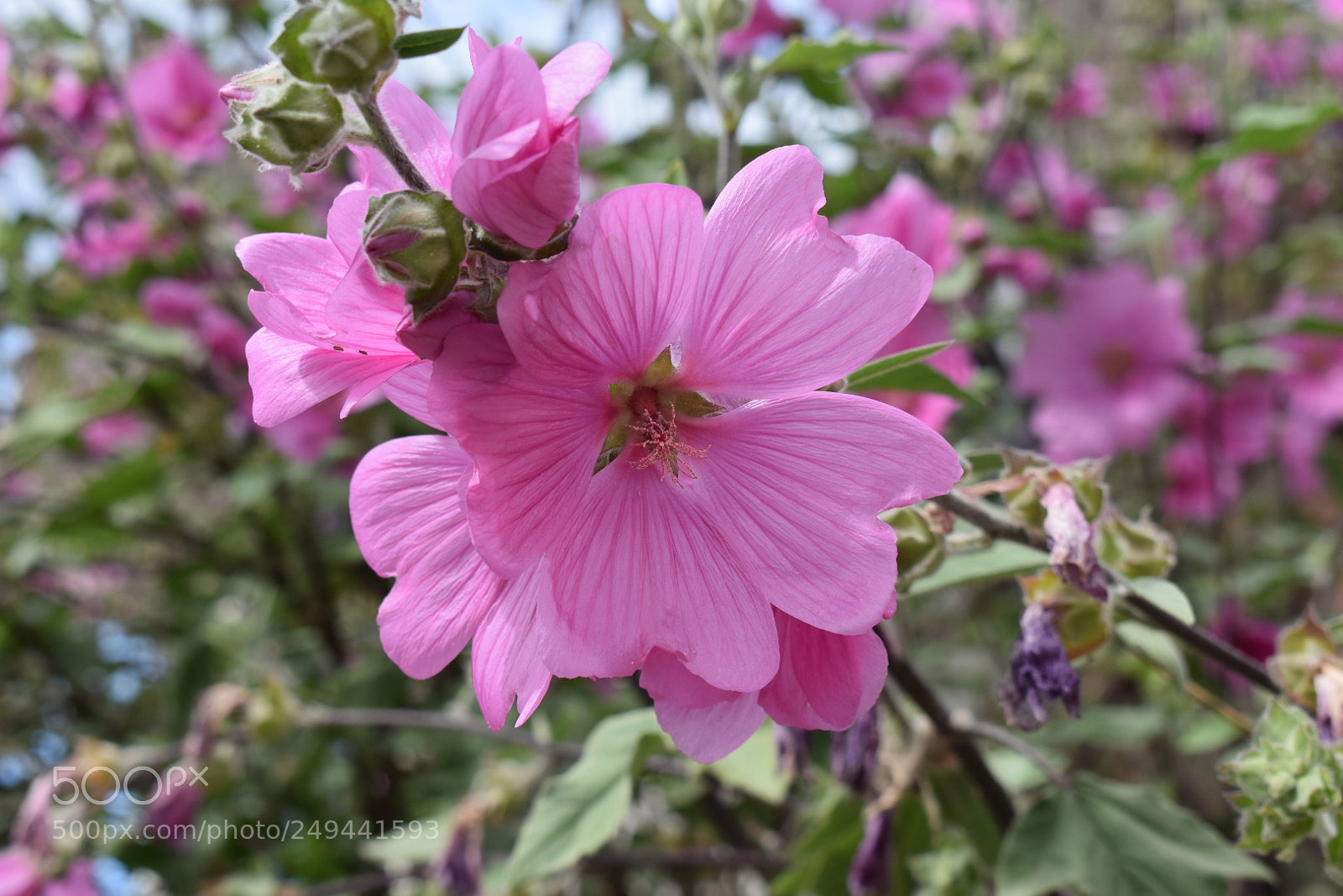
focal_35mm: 82
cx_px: 672
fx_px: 3078
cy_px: 448
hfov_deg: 24.6
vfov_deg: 16.6
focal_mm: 55
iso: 250
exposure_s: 1/250
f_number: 8
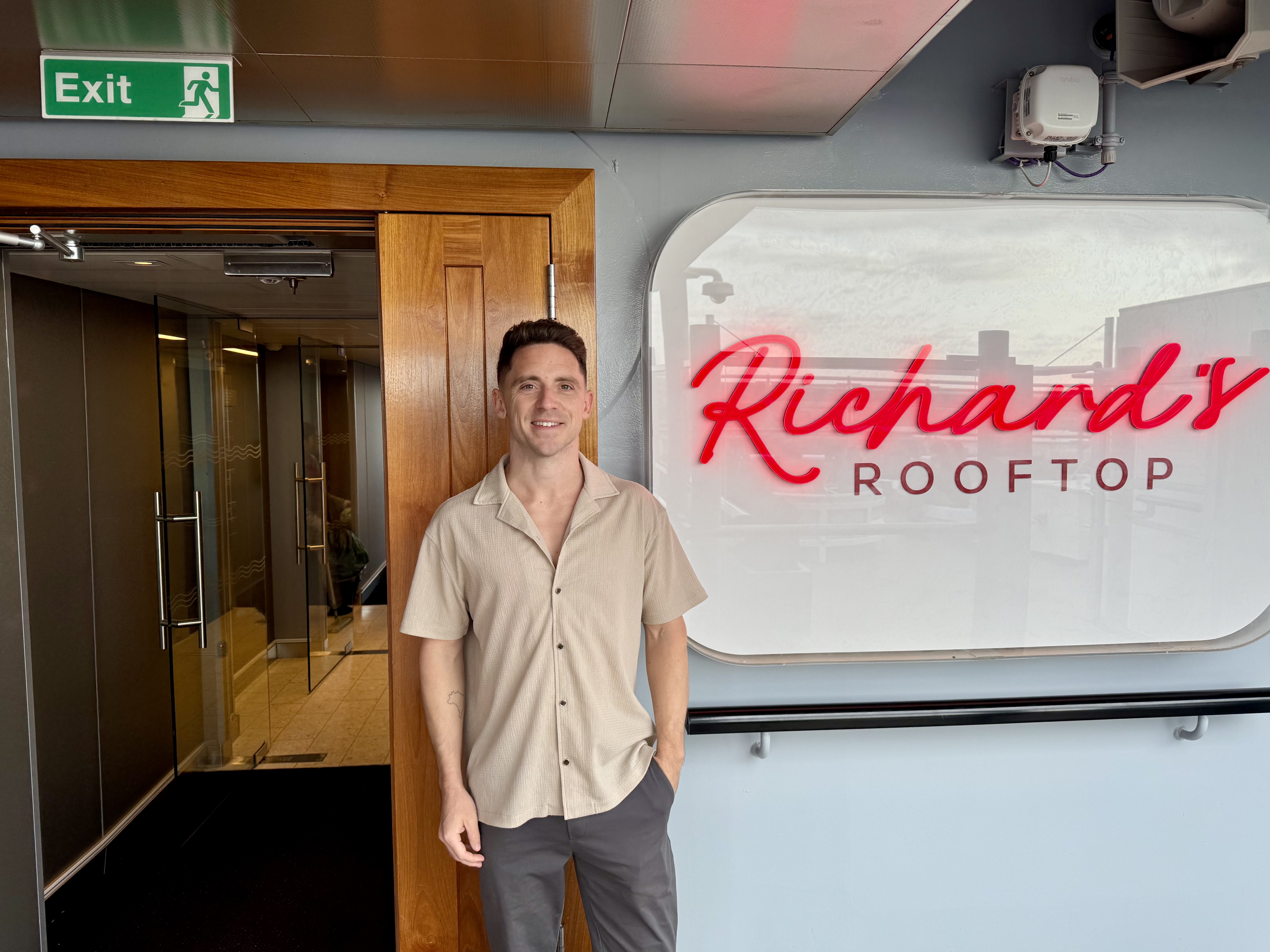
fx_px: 880
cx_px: 635
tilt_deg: -4.4
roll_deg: +1.1
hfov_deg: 71.6
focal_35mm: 24
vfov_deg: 56.8
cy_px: 476
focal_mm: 6.76
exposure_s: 1/397
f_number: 1.78
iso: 80
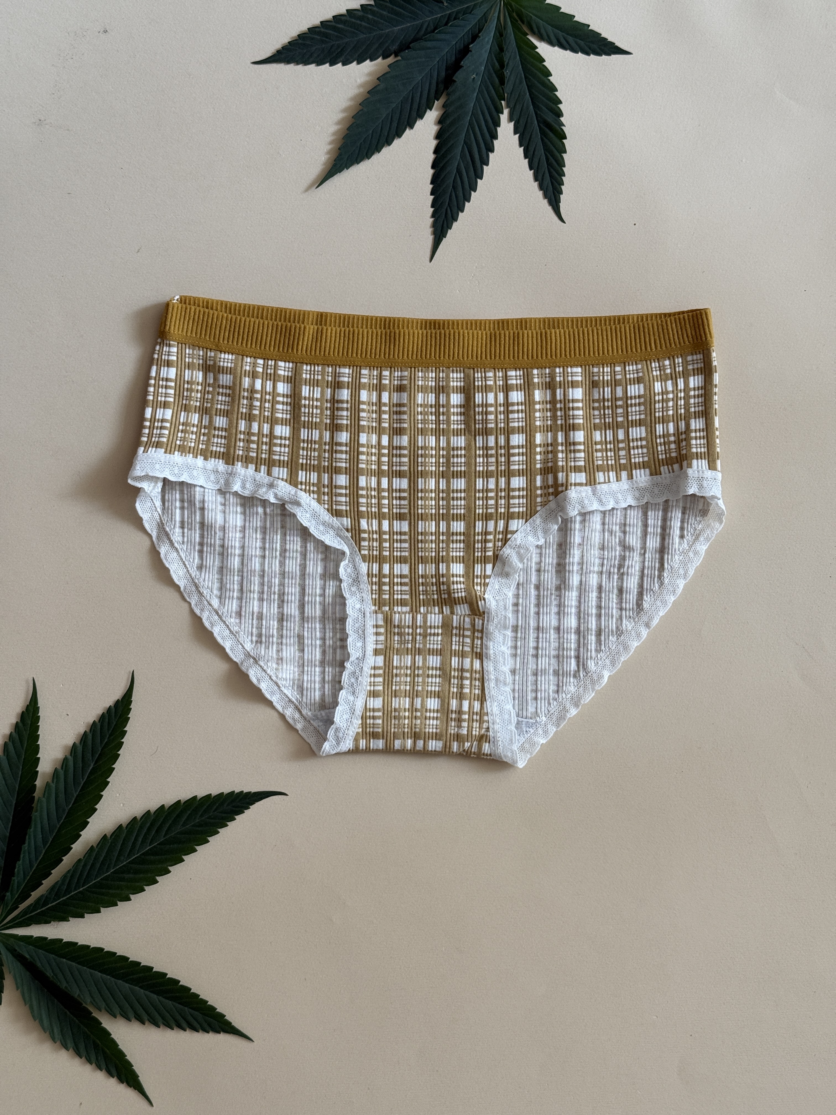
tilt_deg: -88.7
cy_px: 558
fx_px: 1546
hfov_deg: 30.3
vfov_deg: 39.7
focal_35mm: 48
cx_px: 418
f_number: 1.78
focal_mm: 6.76
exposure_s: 1/91
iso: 100
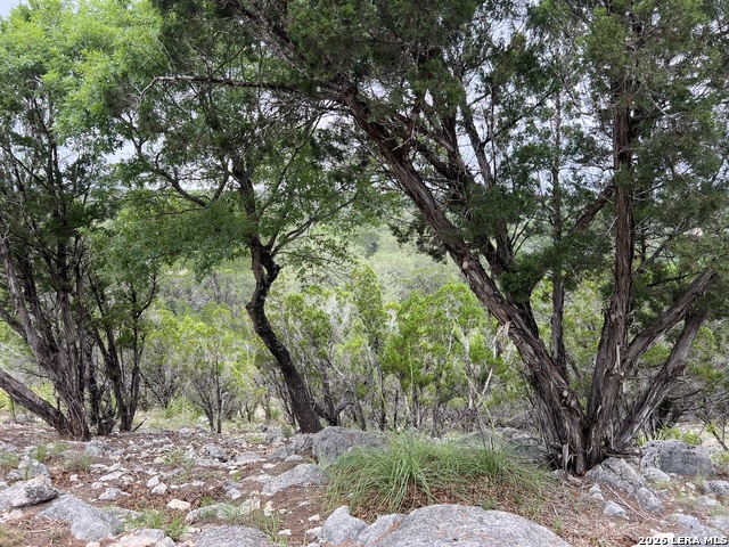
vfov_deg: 53.1
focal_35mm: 26
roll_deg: -1.2
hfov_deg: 67.3
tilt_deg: -6.8
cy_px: 274
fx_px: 548
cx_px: 364
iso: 50
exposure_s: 1/374
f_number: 1.5
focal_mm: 5.7
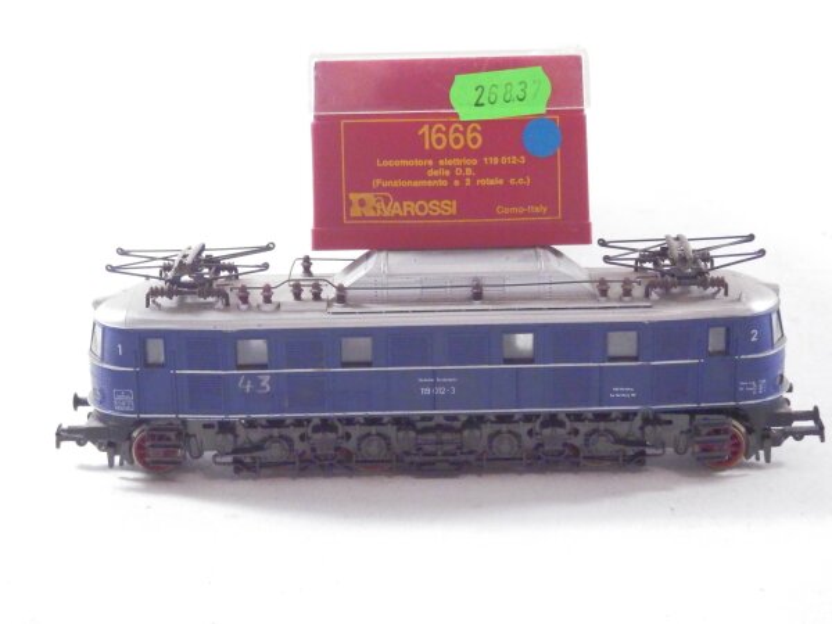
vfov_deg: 22.3
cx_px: 416
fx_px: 1586
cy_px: 312
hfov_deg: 29.4
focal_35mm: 66
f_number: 4.4
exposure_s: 1/160
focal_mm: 11.9
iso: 2500
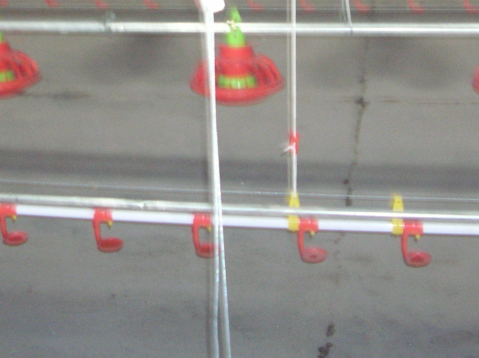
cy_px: -22
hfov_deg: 25.0
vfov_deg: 18.3
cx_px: 186
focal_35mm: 78
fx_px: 1078
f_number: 2.8
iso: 200
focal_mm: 5.8
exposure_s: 1.1
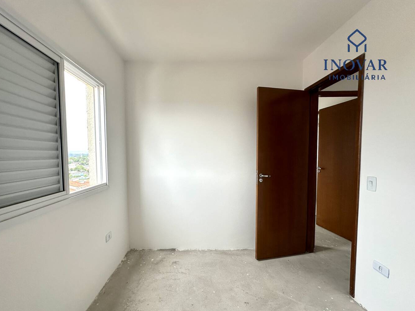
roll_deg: +0.0
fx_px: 180
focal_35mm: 15
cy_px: 164
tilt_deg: -3.0
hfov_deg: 98.0
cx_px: 194
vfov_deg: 81.7
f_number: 2.2
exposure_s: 1/99
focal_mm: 2.22
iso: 100
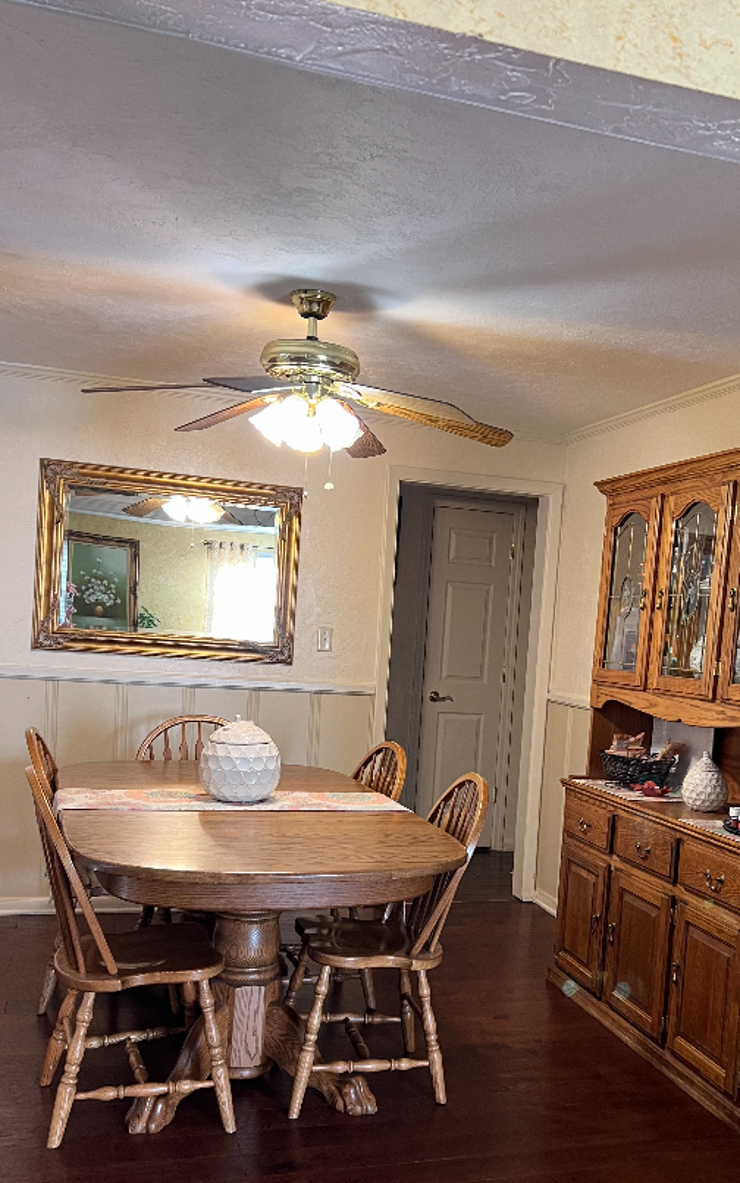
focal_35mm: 35
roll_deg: -4.4
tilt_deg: +1.3
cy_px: 700
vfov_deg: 55.0
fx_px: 1129
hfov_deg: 36.0
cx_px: 474
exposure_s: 1/60
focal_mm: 5.7
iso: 125
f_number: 1.5
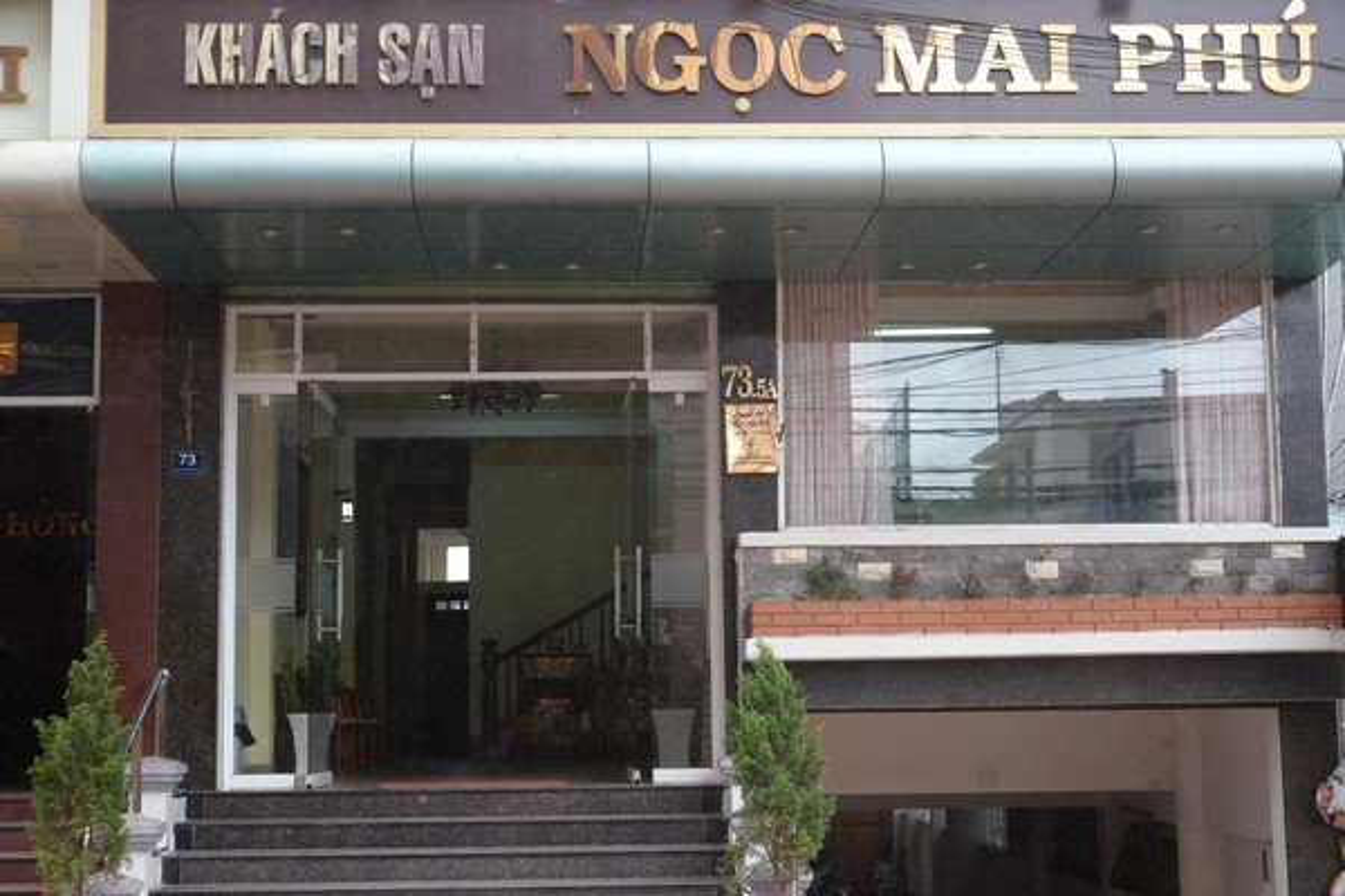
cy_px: 448
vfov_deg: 26.0
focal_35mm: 52
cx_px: 672
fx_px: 1943
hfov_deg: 38.2
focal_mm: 52
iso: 1100
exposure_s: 1/640
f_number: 4.5
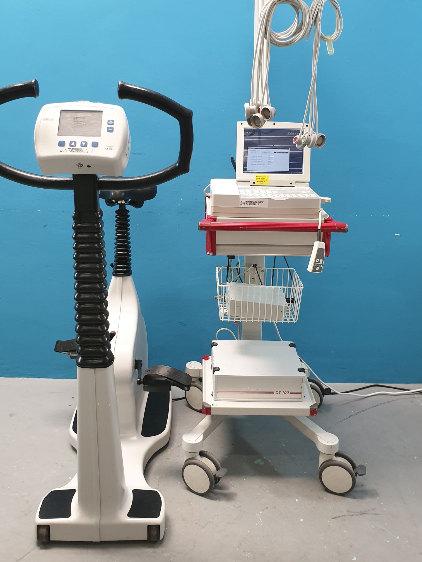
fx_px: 536
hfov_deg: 42.9
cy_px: 220
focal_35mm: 33
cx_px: 200
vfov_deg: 54.9
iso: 200
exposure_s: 1/50
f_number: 2.4
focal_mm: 4.3
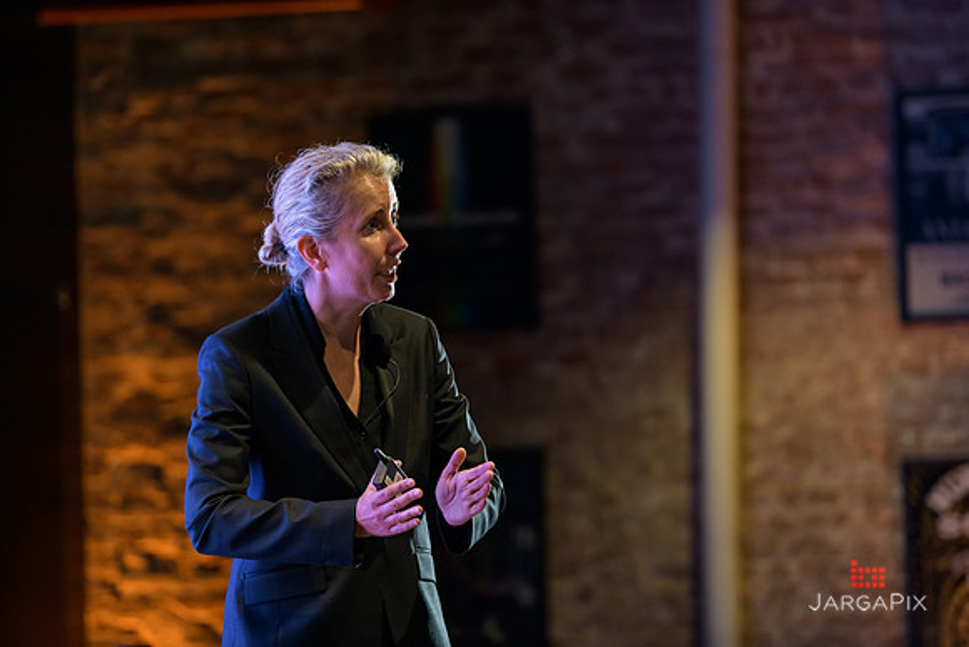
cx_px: 484
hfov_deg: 11.1
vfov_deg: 7.4
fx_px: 4981
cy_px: 324
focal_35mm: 185
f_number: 3.2
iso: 1600
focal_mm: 185
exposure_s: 1/200
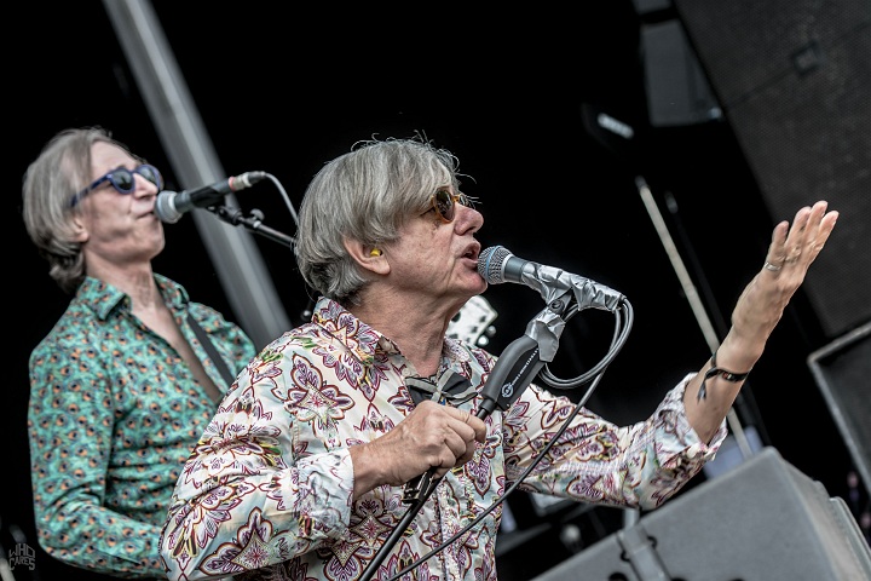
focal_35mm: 142
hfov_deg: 14.4
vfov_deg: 9.6
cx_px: 436
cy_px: 290
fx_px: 3447
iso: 64
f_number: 4
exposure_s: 1/100
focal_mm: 95
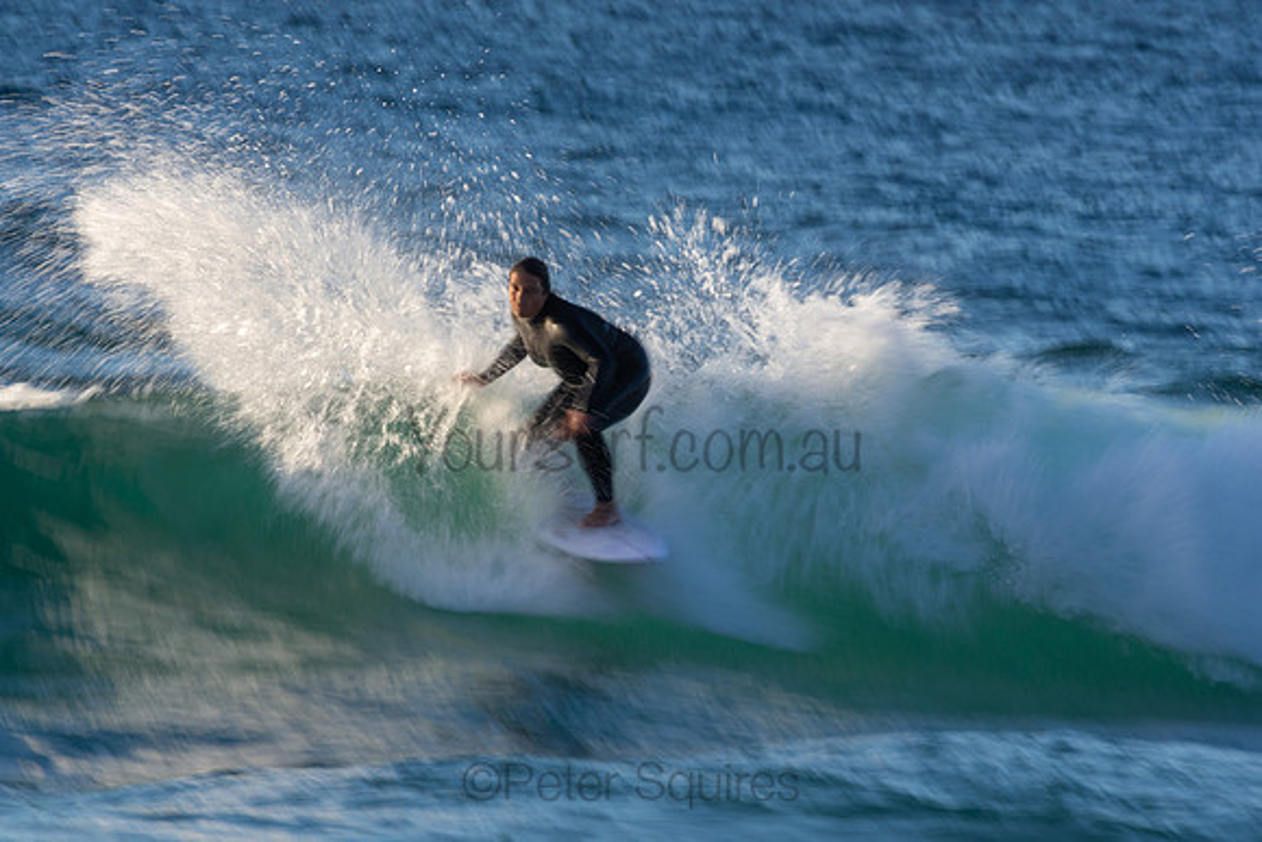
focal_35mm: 750
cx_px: 631
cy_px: 421
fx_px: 26297
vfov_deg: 1.8
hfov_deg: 2.7
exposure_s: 1/25
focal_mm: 500
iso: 100
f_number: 20
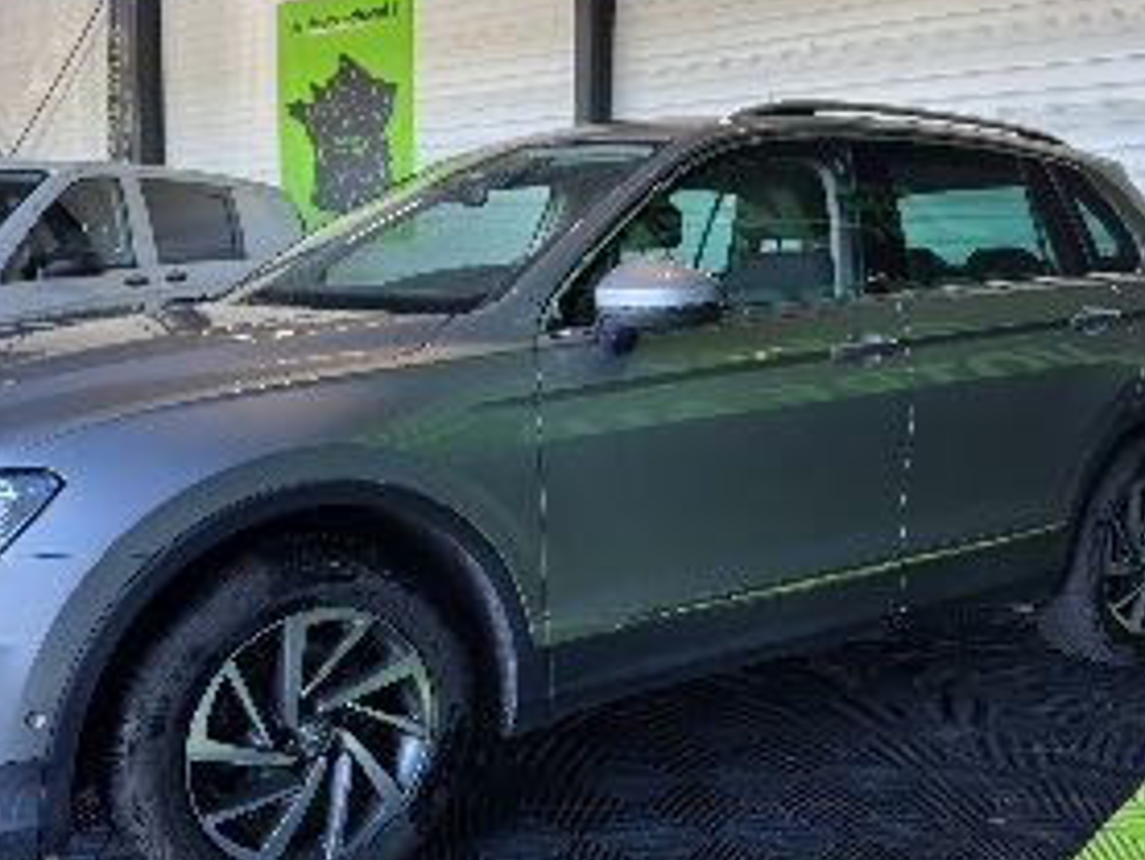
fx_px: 1191
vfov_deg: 39.6
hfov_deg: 51.3
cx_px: 517
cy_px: 385
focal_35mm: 36
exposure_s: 1/100
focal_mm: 6.76
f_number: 1.78
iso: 50
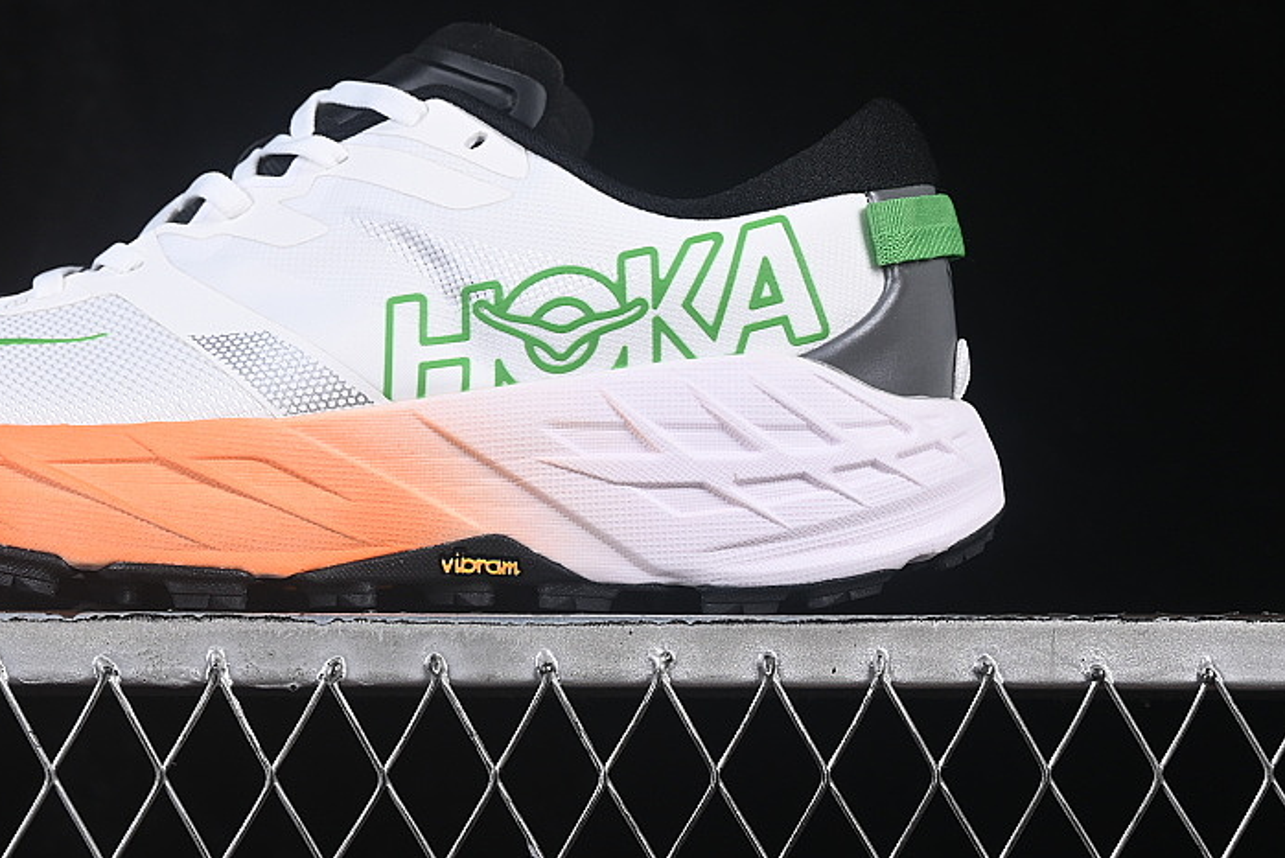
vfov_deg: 11.8
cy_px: 203
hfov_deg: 17.5
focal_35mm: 116
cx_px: 348
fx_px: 4142
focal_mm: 50
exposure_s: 1/80
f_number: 8
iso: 160
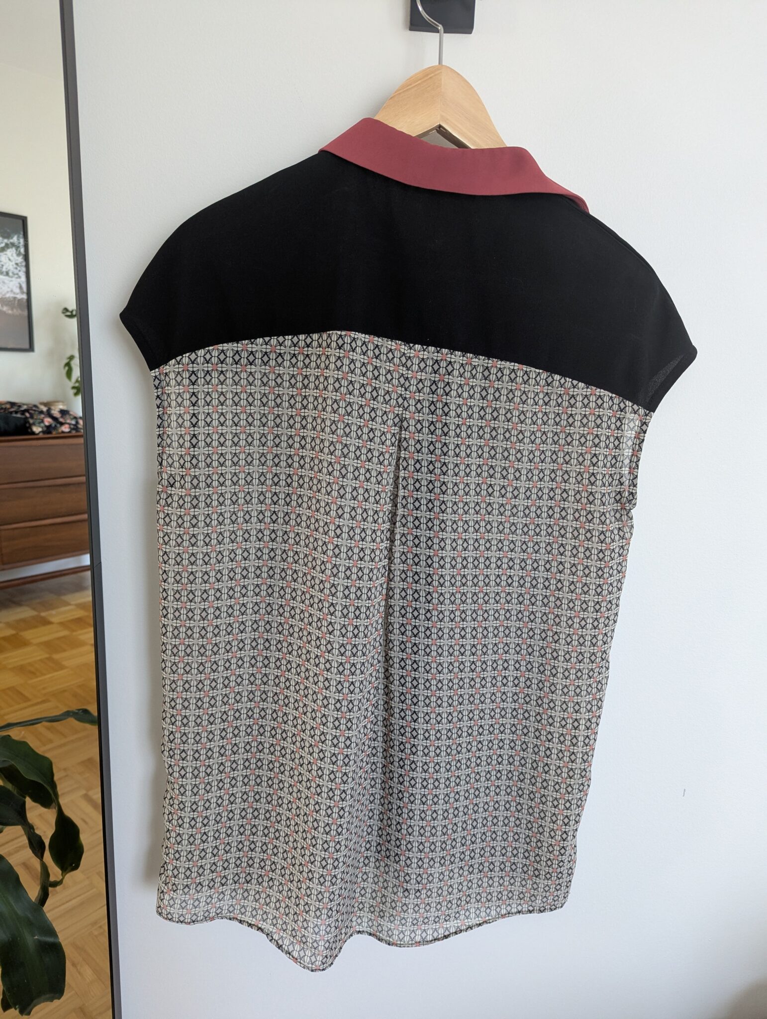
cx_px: 384
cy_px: 510
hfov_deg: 56.9
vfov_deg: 71.5
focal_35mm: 24
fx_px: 707
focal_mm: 6.81
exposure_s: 1/64.6
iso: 245
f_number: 1.85
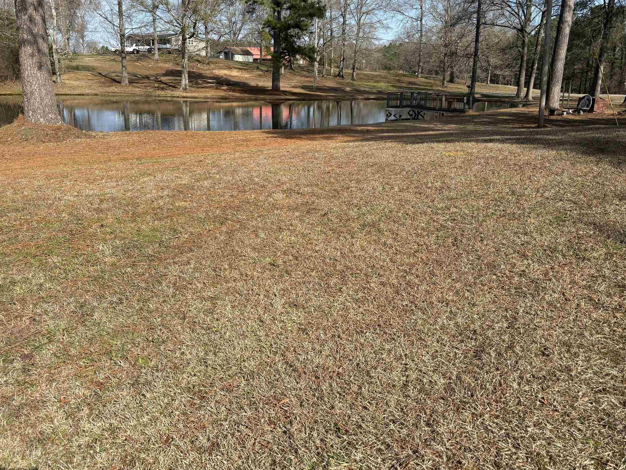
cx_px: 298
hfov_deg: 58.3
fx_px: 561
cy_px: 221
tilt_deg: -14.4
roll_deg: -1.4
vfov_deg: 45.4
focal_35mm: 31
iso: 50
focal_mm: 5.96
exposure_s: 1/2639
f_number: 1.6
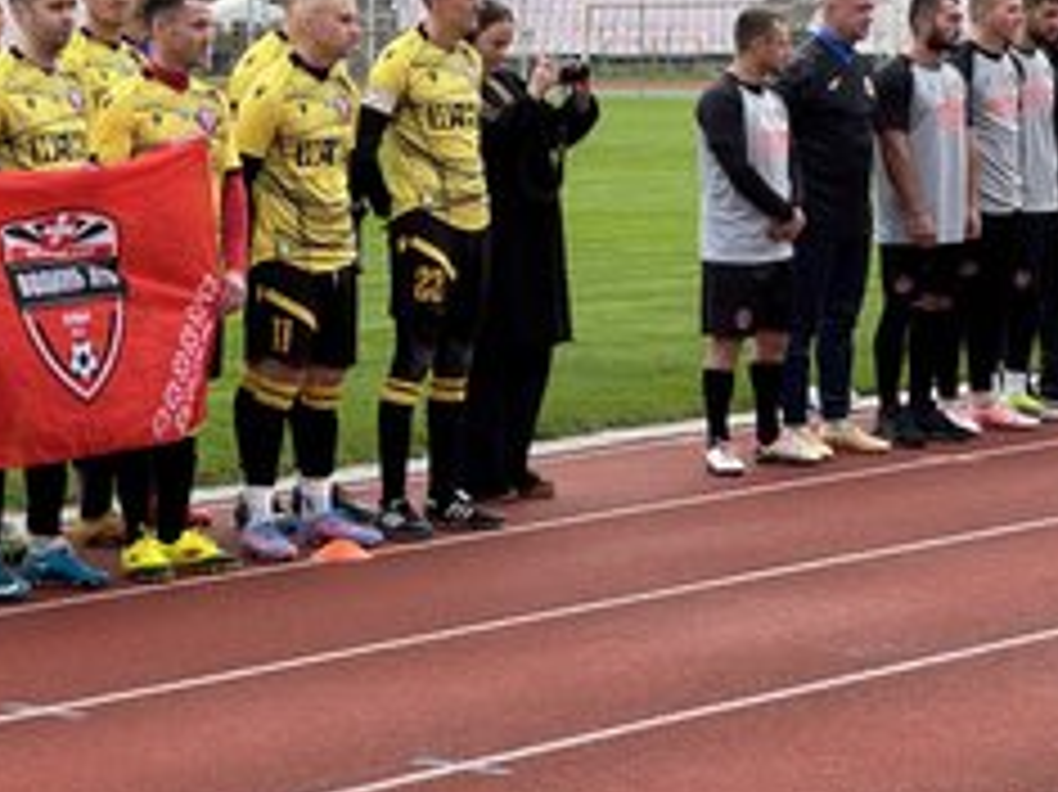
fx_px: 4002
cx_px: 324
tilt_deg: -1.7
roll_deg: +0.7
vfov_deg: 11.3
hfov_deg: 15.0
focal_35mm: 131
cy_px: 198
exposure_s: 1/185
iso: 25
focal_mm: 9
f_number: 2.8
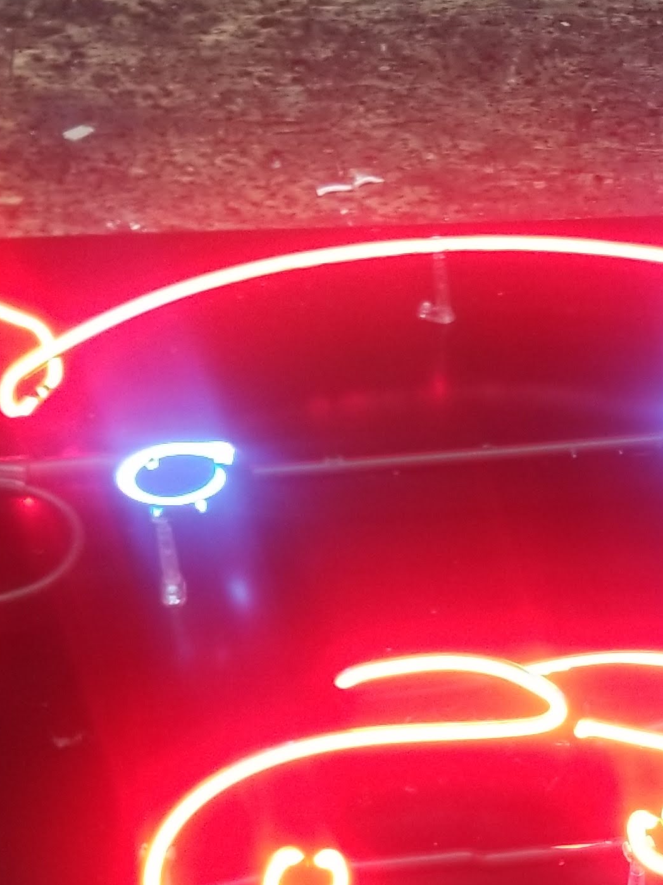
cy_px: 812
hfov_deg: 19.0
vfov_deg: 25.1
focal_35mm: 75
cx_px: 690
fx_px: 1916
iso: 125
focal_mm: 4.3
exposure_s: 1/60
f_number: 1.7
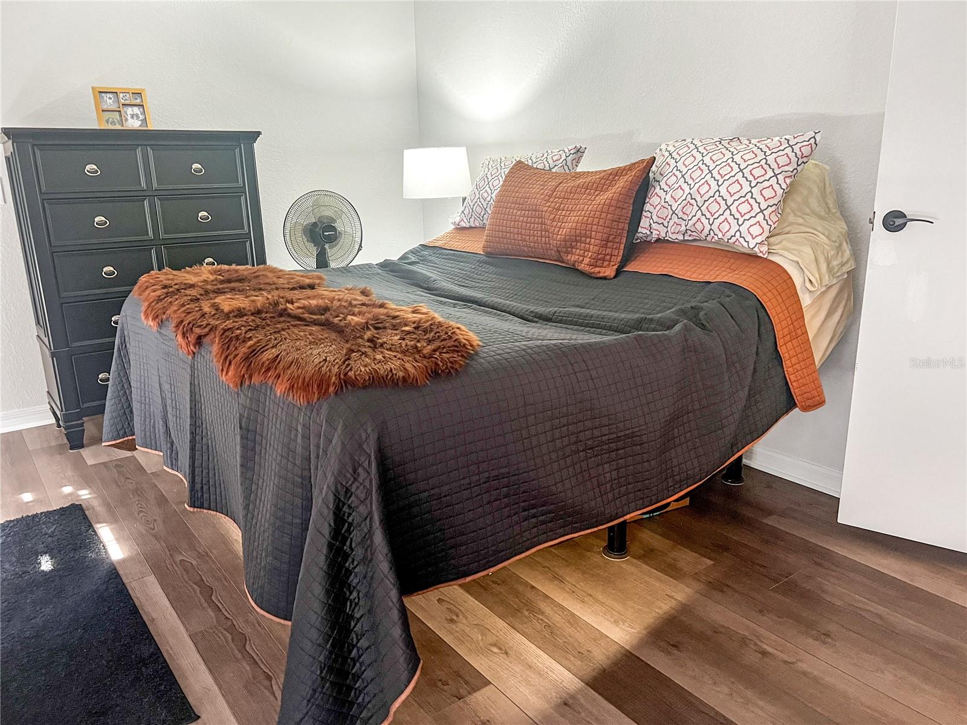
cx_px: 484
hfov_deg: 67.3
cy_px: 362
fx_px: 726
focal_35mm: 26
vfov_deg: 53.1
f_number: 1.5
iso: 500
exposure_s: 1/40
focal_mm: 5.7
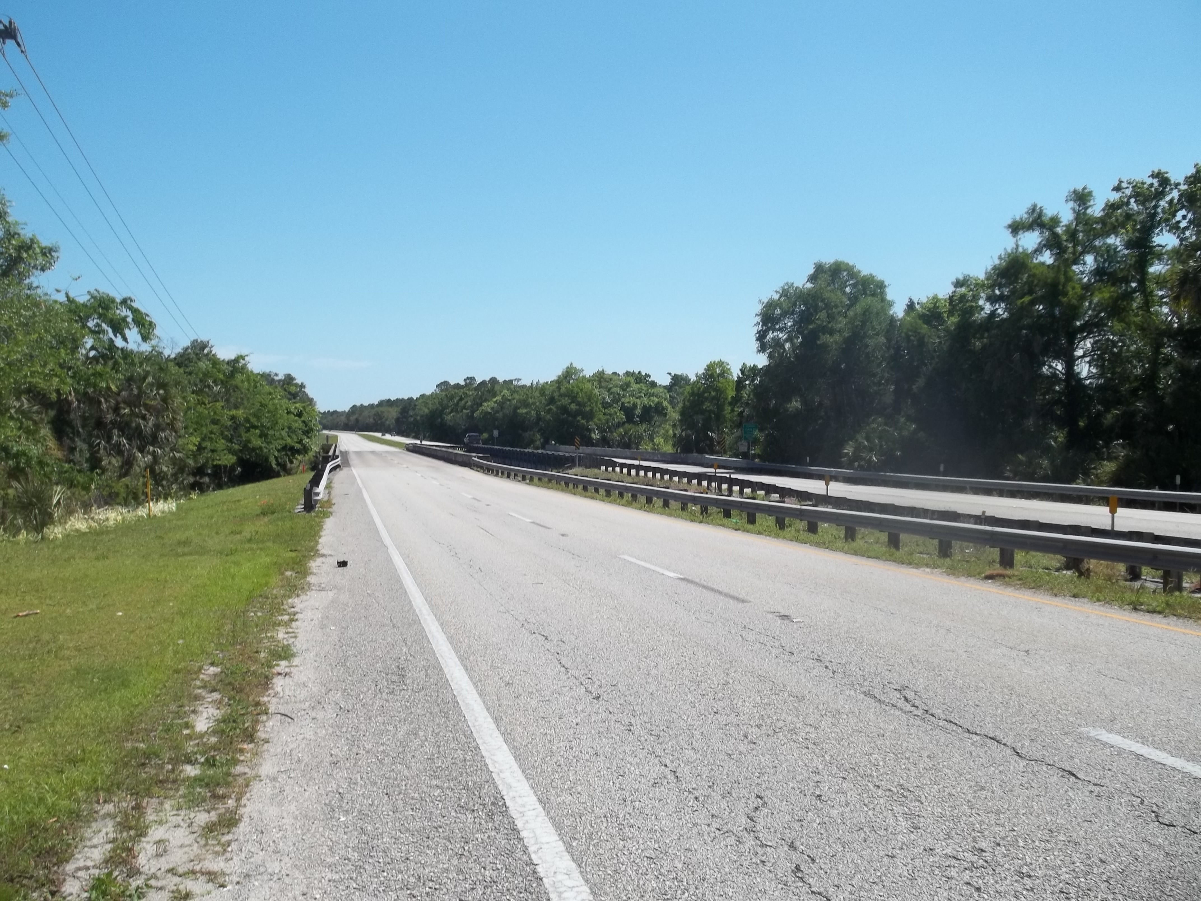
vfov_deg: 42.9
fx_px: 1145
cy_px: 450
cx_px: 600
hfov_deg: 55.4
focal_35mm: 33
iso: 64
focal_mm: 5.9
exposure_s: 1/200
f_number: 8
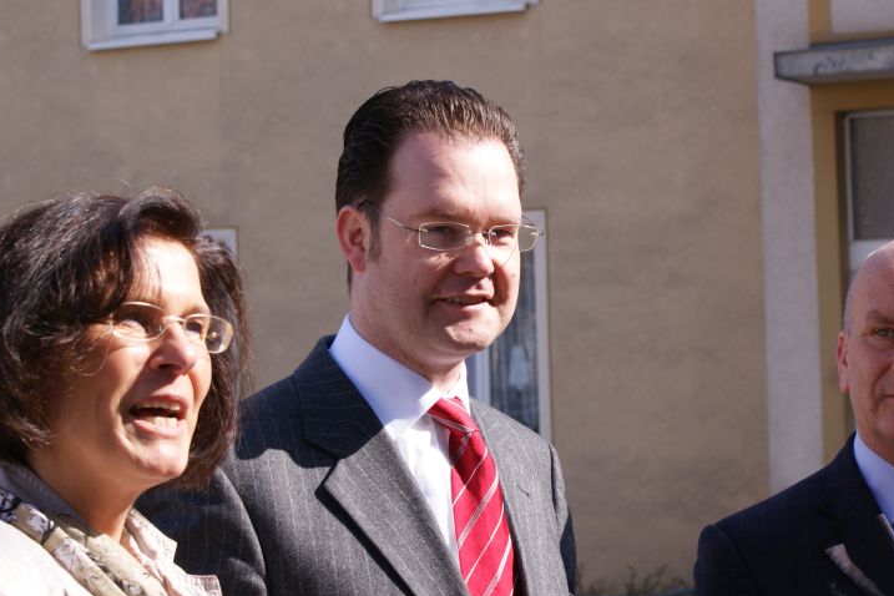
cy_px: 285
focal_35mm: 107
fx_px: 2657
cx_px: 579
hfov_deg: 19.1
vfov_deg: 12.8
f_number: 8
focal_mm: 50
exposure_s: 1/160
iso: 100
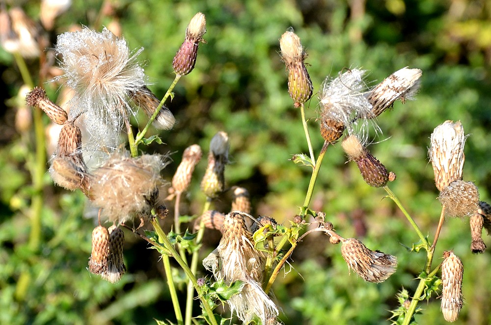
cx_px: 246
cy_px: 162
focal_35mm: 174
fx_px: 2368
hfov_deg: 11.8
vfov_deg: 7.9
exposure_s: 1/60
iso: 200
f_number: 11
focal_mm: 116
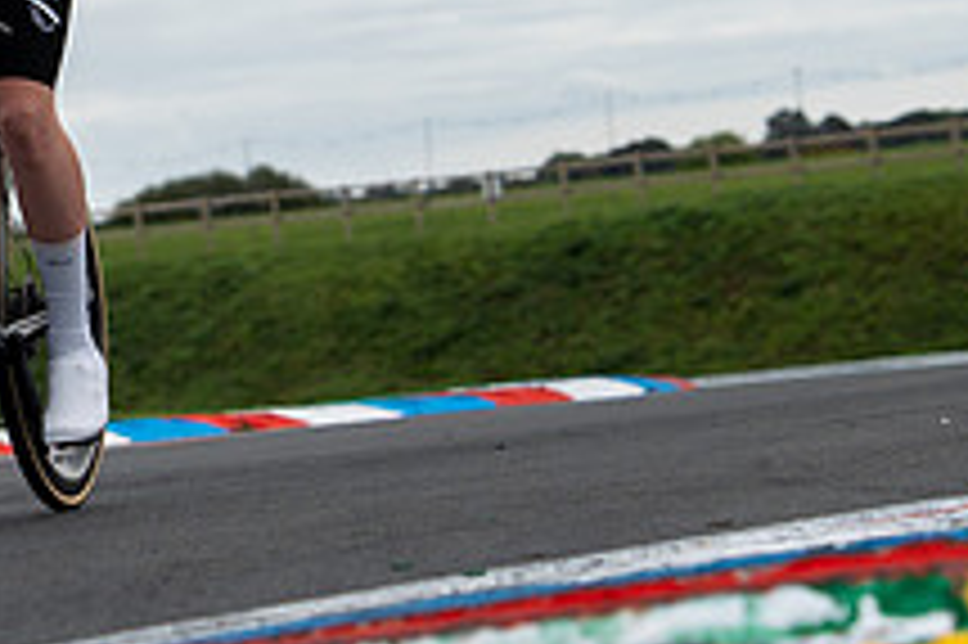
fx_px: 6744
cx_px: -69
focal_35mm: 251
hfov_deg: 8.2
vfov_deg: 5.5
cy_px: 172
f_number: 3.5
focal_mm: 62
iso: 100
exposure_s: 1/1000
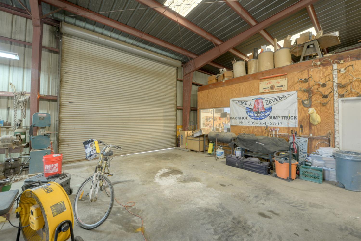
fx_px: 140
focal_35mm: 14
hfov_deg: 104.3
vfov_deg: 81.2
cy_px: 120
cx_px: 180
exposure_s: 1/1.6
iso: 400
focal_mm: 14
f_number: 10
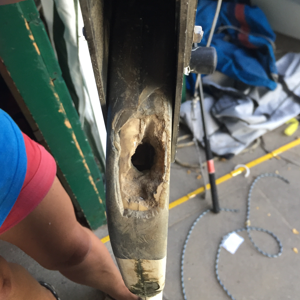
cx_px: 151
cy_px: 114
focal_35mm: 35
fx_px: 343
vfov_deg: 46.8
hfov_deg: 47.2
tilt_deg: -51.0
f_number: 2.2
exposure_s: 1/33
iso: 64
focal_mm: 4.15
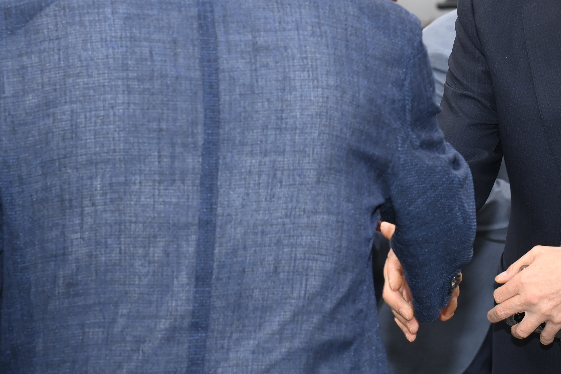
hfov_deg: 11.7
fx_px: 2727
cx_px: 478
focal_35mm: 175
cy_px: 31
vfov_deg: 7.8
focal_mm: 95
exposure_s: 1/250
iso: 400
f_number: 9
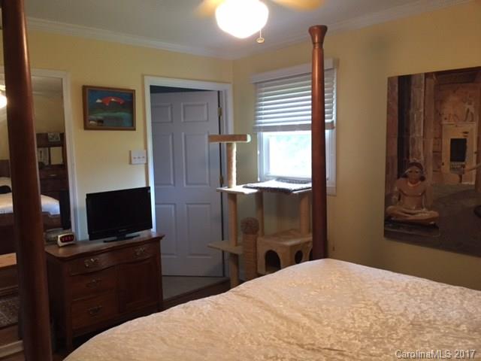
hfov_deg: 61.7
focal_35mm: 29
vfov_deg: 48.2
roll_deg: +0.5
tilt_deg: -5.1
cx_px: 240
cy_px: 180
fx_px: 403
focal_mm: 4.15
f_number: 2.2
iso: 160
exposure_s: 1/30
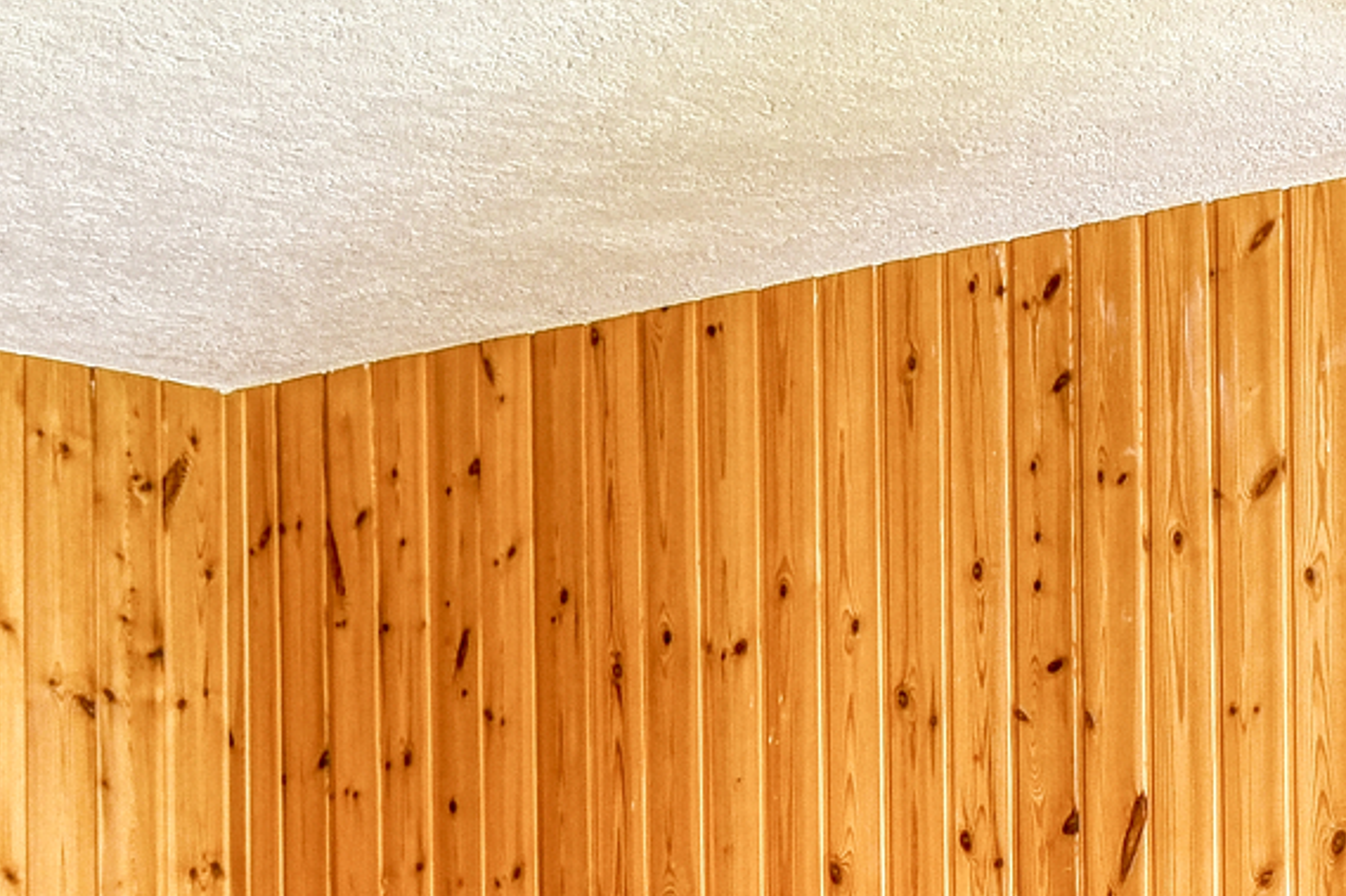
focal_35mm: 108
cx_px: 1706
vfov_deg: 12.2
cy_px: 1238
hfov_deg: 17.8
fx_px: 4037
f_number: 5
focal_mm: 24
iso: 250
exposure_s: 1/100
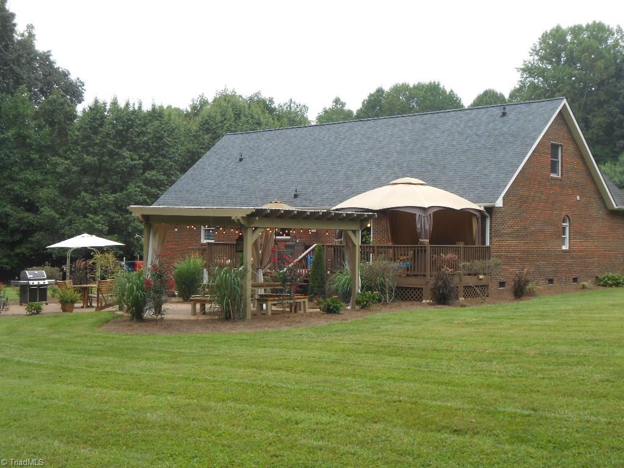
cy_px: 234
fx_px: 883
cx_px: 312
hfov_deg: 38.9
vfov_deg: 29.7
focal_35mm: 49
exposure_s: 1/60
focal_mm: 8.8
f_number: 4.8
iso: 80
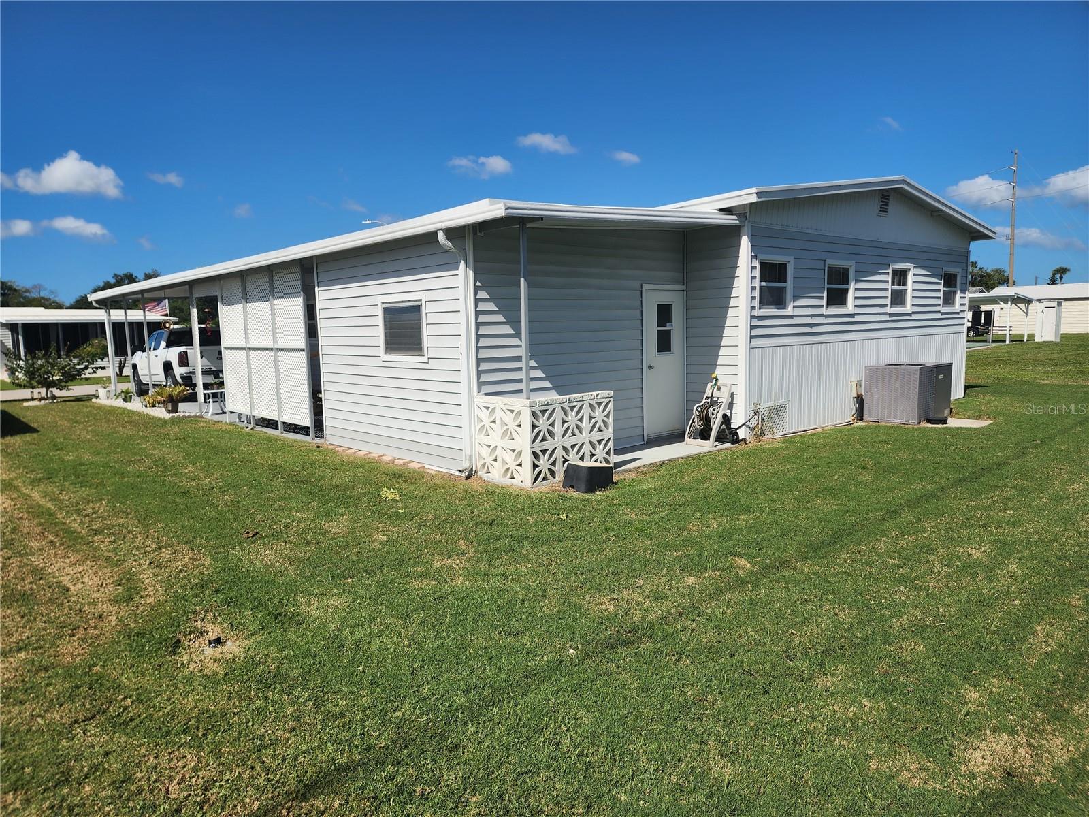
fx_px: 724
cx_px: 544
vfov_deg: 58.9
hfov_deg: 73.9
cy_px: 408
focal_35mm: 23
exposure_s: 1/1904
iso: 12
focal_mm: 6.4
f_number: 1.8
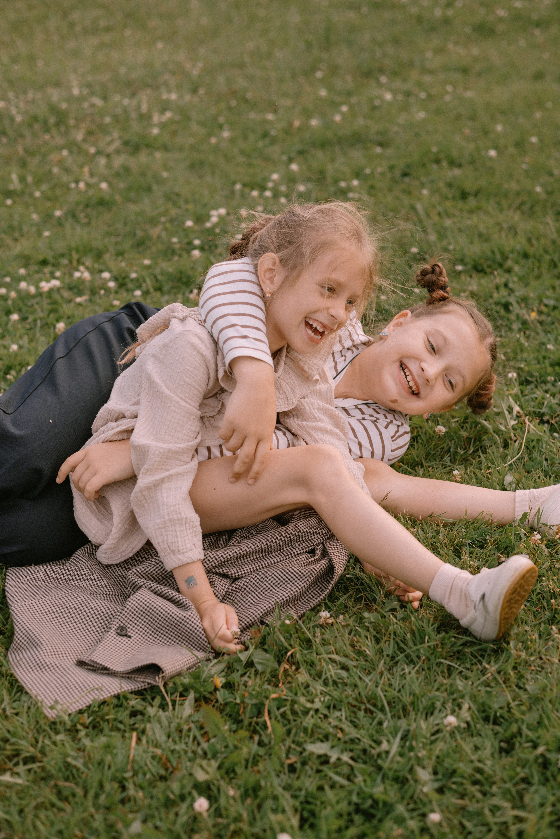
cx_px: 280
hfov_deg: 27.0
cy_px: 420
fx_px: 1166
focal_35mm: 50
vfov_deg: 39.6
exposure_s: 1/1250
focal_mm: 50
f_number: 3.2
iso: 250
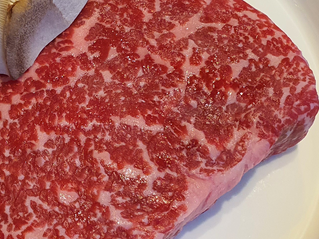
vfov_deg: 18.2
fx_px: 747
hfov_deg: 23.2
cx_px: 2
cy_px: 153
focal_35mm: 81
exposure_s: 1/60
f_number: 2.4
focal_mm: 4.3
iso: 200
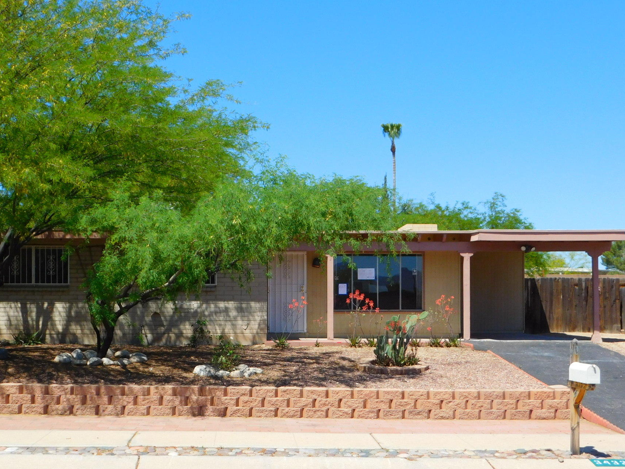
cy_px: 308
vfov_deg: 30.1
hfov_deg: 39.5
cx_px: 262
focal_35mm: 48
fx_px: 867
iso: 125
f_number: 3.5
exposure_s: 1/1250
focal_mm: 6.3
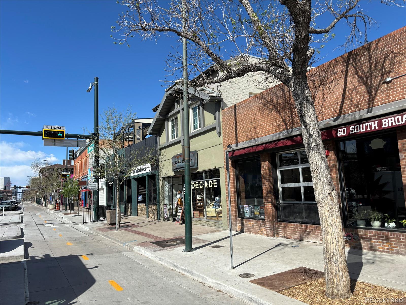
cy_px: 152
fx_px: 305
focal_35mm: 26
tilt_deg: +7.8
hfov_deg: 67.3
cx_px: 203
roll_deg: +2.5
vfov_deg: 53.1
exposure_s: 1/3311
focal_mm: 5.96
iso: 50
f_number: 1.6
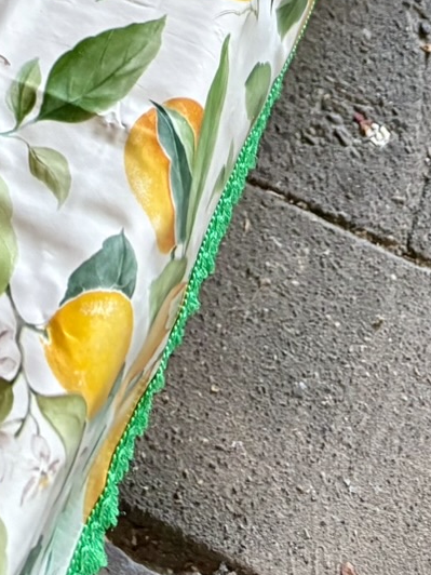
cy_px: -529
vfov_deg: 15.9
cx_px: -151
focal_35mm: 100
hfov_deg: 14.1
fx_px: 1660
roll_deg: +3.6
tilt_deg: -34.5
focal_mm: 5.96
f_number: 1.6
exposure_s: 1/60
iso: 250
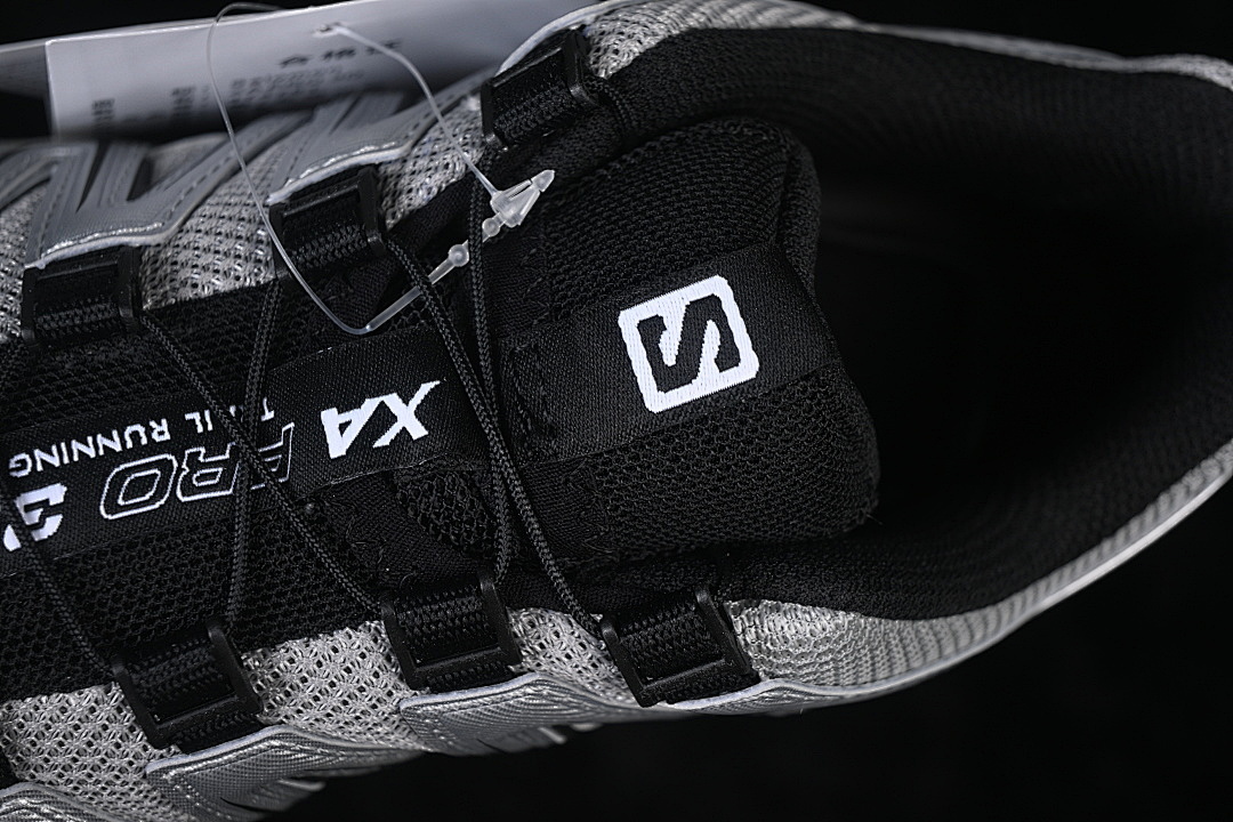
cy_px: 411
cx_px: 616
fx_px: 2569
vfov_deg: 18.2
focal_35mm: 75
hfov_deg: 27.0
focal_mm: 50
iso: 160
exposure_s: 1/60
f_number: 6.3
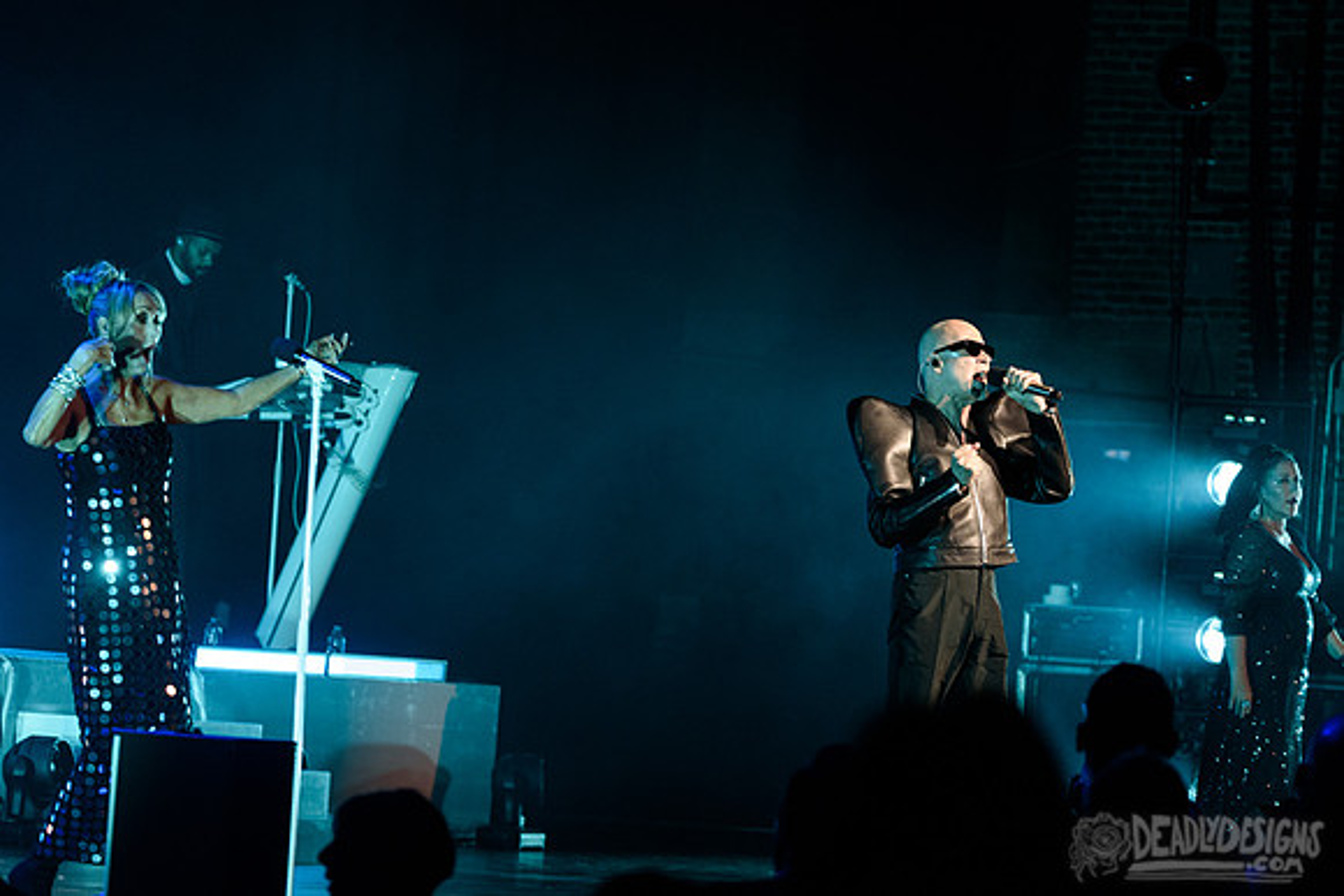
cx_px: 651
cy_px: 438
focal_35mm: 170
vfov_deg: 8.1
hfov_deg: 12.1
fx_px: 6351
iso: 4000
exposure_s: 1/250
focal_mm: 165
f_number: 5
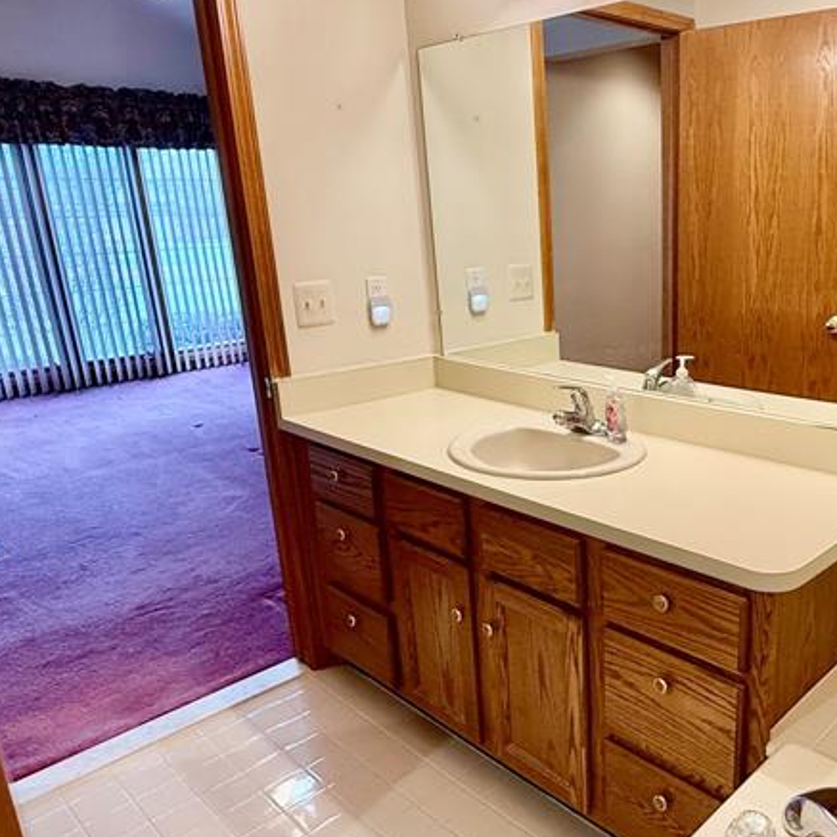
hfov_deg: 53.0
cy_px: 448
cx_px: 632
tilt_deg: -17.0
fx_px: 793
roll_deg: +0.8
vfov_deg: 55.6
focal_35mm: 29
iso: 200
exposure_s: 1/60
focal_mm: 2.22
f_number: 2.2
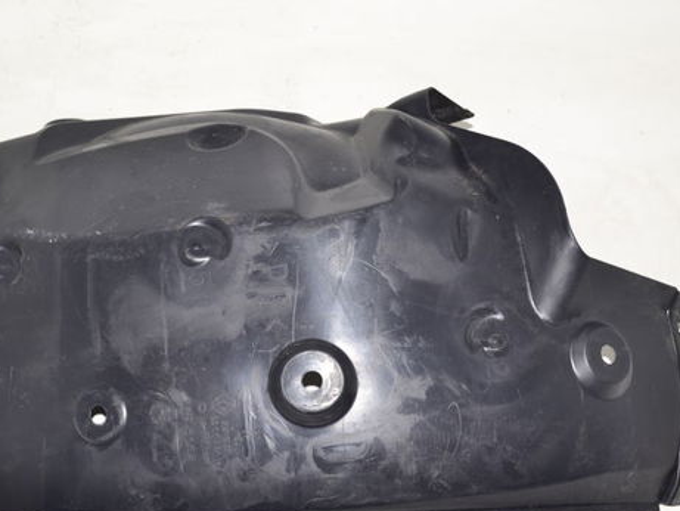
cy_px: 303
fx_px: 1179
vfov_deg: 24.4
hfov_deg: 32.1
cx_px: 283
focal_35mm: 60
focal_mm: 30
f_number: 6.3
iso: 100
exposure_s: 1/200
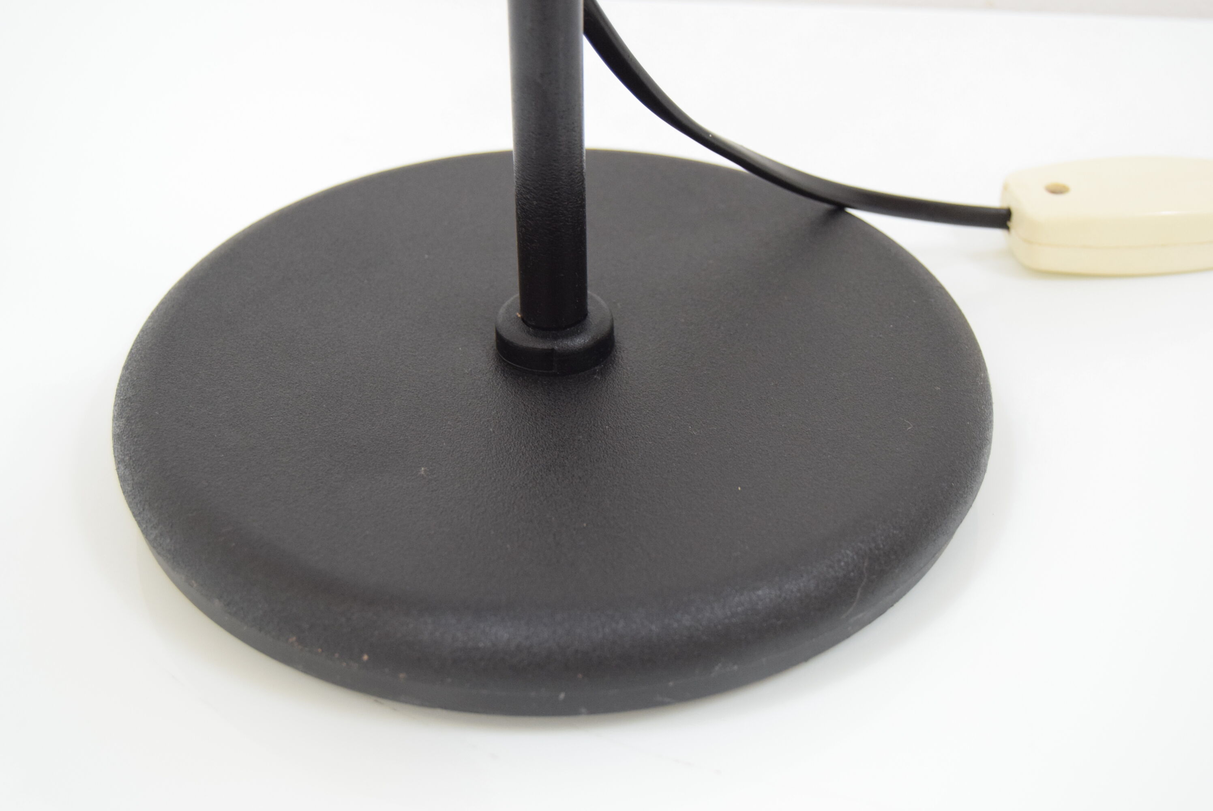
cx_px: 606
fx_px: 1922
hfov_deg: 35.0
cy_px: 406
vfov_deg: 23.8
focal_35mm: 57
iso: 1600
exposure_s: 1/125
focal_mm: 38
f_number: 5.6
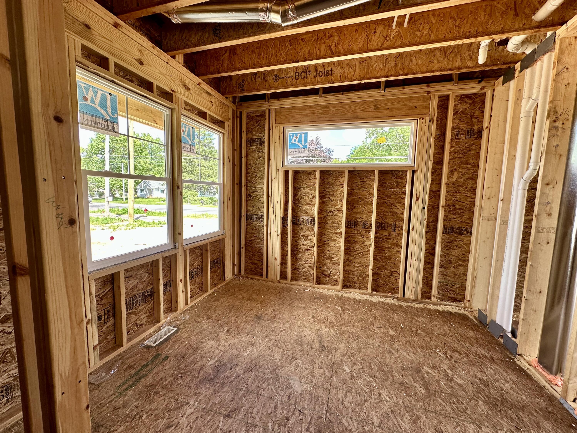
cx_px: 288
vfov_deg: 85.7
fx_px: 233
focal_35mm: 14
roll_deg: -1.3
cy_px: 216
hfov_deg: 102.1
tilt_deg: -4.9
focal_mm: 2.22
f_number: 2.2
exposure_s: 1/99
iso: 50
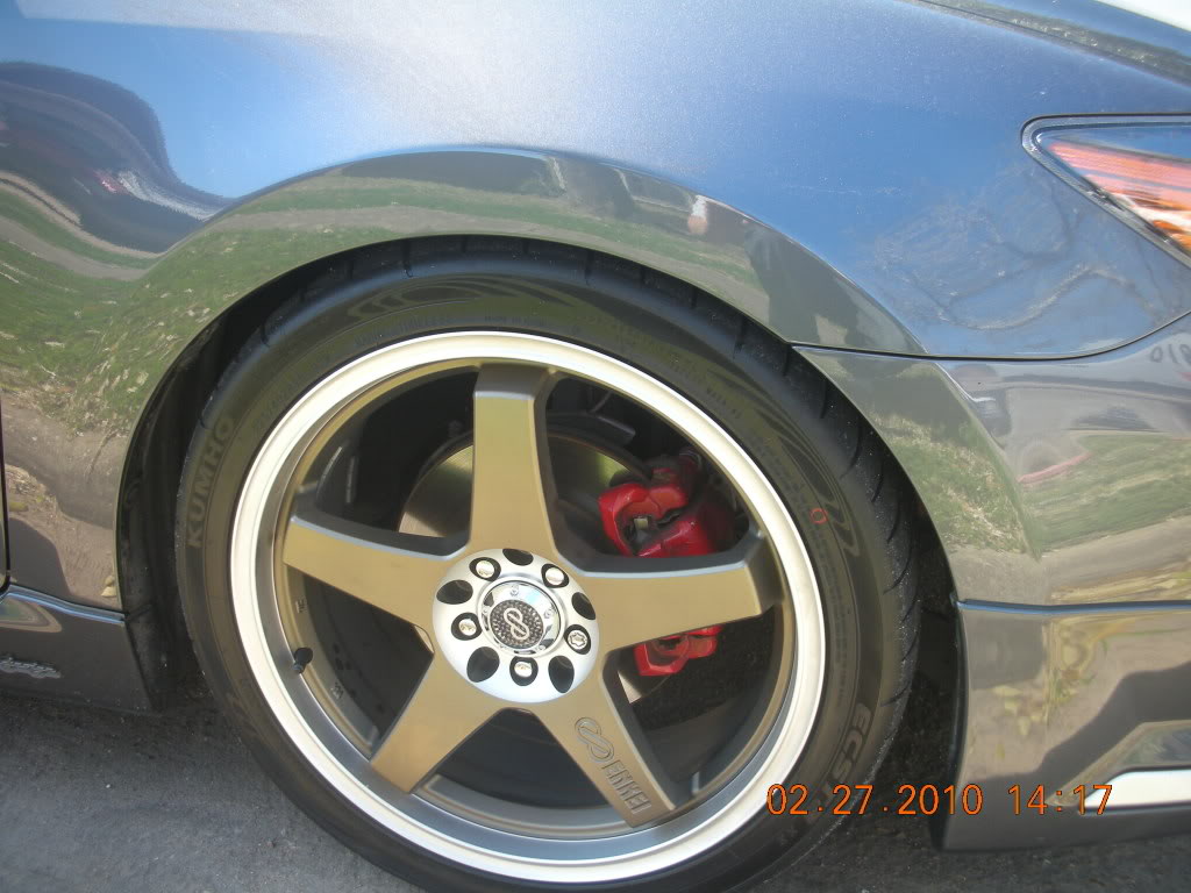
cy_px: 446
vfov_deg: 40.7
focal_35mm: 35
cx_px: 596
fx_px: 1204
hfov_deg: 52.6
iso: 50
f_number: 2.8
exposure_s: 1/65
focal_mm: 5.8
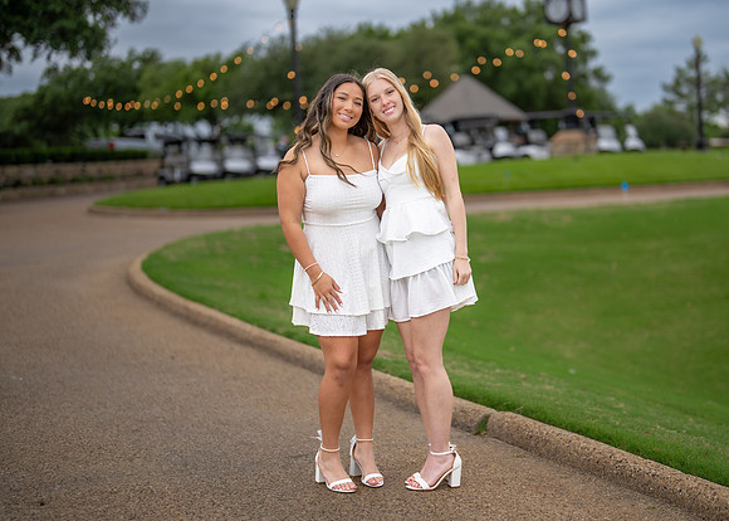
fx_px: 1214
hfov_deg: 33.3
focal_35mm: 59
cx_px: 432
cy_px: 233
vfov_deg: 24.2
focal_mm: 50
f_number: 1.2
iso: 100
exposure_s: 1/1600
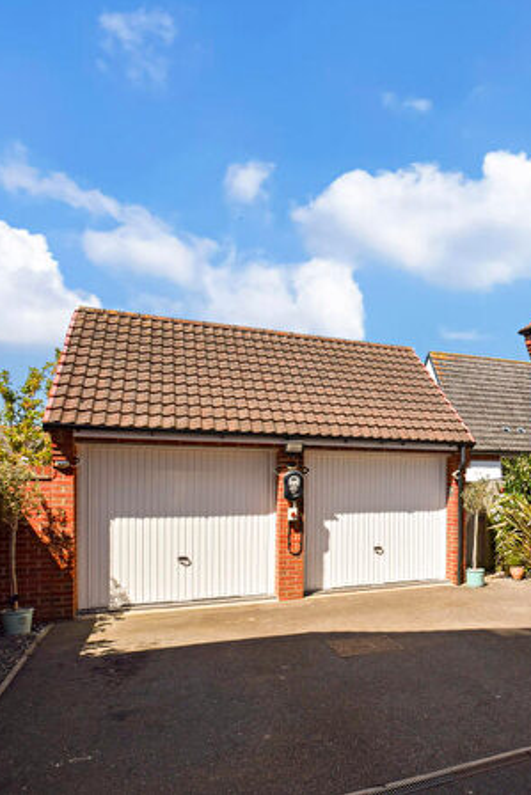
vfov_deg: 69.8
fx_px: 570
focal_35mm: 26
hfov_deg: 41.9
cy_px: 382
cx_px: 554
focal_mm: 11
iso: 100
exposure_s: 1/250
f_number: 8
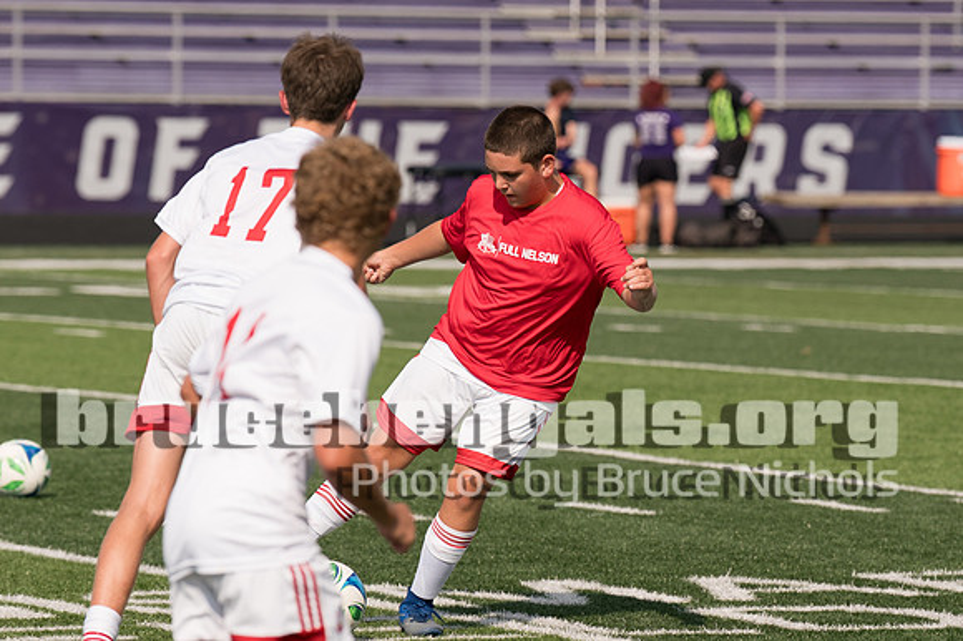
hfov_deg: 7.3
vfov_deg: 4.9
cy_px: 332
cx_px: 477
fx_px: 7497
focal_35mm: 280
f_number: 3.2
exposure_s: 1/2000
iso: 100
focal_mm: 134
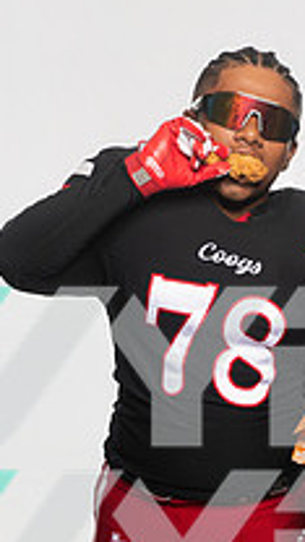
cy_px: 552
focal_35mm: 109
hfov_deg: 11.1
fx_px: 1567
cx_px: 245
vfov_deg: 19.0
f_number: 6.3
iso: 500
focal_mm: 48
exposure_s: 1/200
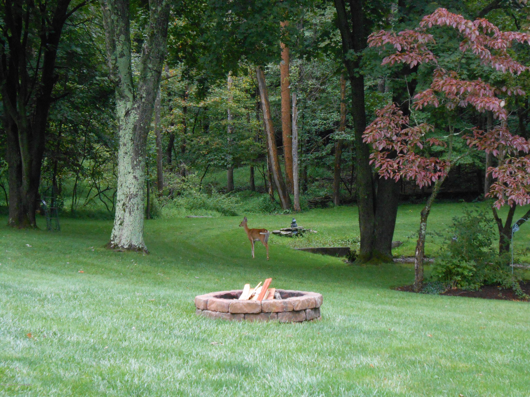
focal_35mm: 72
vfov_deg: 20.4
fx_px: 1102
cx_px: 265
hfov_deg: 27.0
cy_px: 198
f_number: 6
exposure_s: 1/125
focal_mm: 12.8
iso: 500
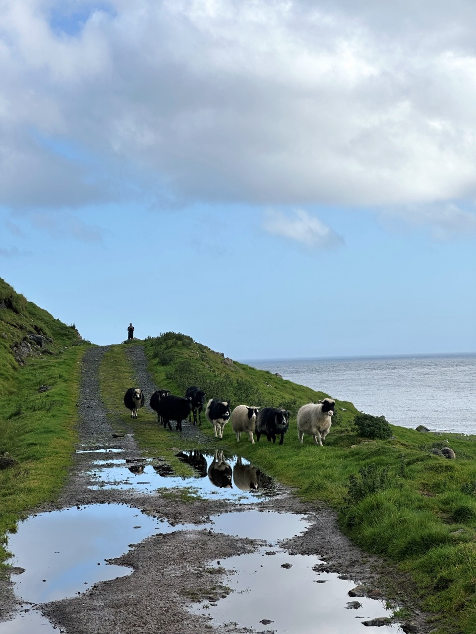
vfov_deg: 25.3
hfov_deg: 19.1
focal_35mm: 77
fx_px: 1412
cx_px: 238
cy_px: 317
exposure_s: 1/960
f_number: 2.8
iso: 32
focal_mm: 9
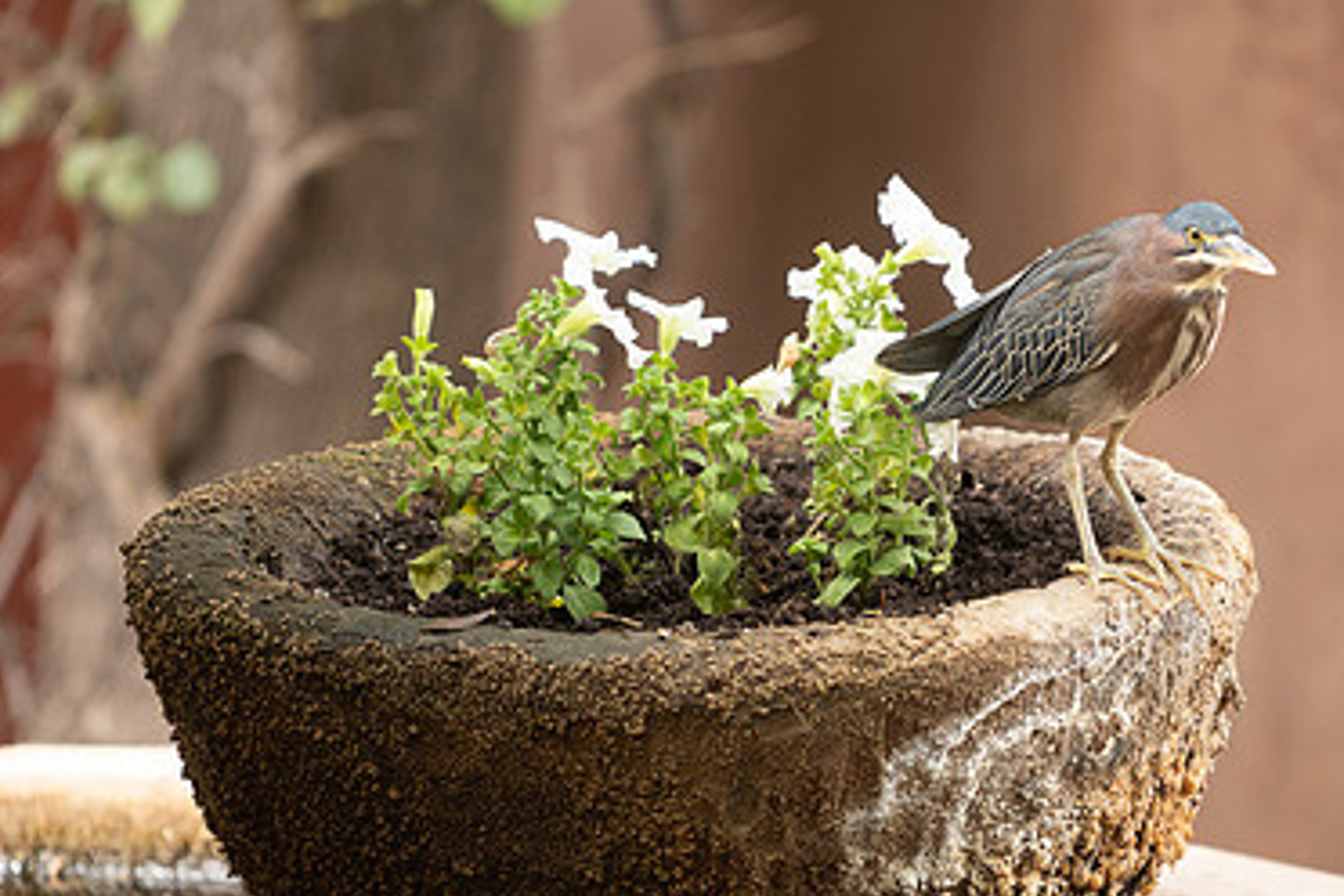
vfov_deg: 4.3
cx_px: 733
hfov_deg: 6.5
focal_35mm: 317
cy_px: 482
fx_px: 11834
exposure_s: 1/200
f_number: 4
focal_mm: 200
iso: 1250
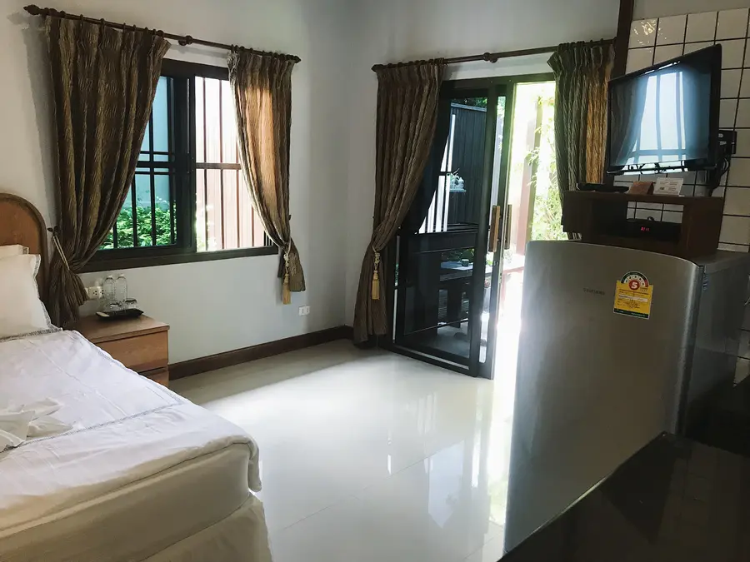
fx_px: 607
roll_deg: -3.1
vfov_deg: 49.7
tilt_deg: -11.5
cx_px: 375
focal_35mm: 28
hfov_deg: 63.4
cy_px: 281
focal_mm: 3.99
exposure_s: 1/33
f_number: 1.8
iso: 32
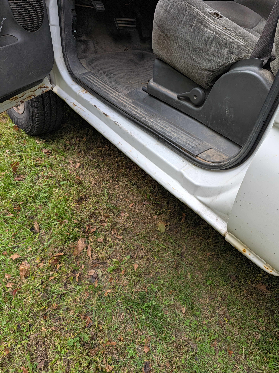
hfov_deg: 58.9
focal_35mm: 23
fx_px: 247
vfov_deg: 73.9
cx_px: 140
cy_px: 186
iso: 85
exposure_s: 1/175
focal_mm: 5.28
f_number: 1.7
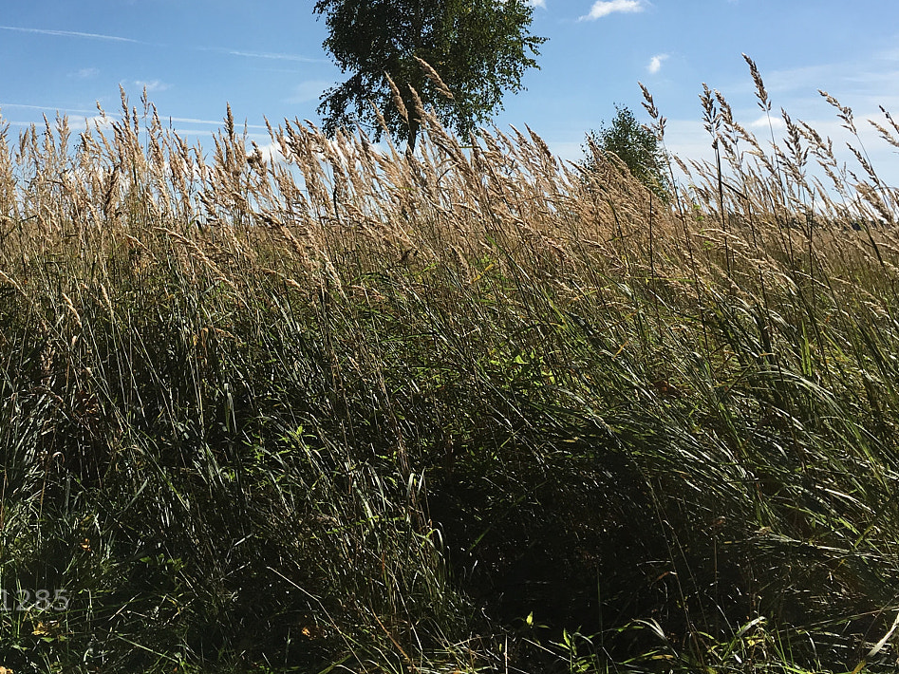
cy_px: 105
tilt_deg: +7.3
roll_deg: +1.7
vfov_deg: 28.8
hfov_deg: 38.6
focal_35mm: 49
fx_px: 1272
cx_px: 332
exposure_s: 1/2959
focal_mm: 4.15
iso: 25
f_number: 2.2
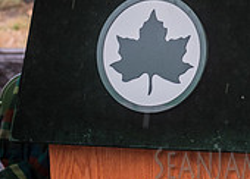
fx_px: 2766
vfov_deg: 3.7
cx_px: 234
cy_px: -141
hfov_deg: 5.2
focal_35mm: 389
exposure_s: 1/320
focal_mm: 92
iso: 640
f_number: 5.6
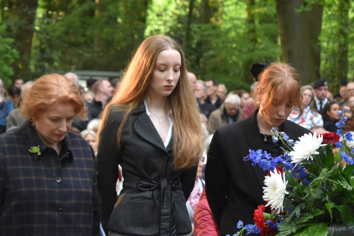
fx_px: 1278
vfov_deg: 10.5
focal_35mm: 130
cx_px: 155
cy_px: 126
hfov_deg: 15.8
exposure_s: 1/60
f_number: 5.3
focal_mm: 70
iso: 1600
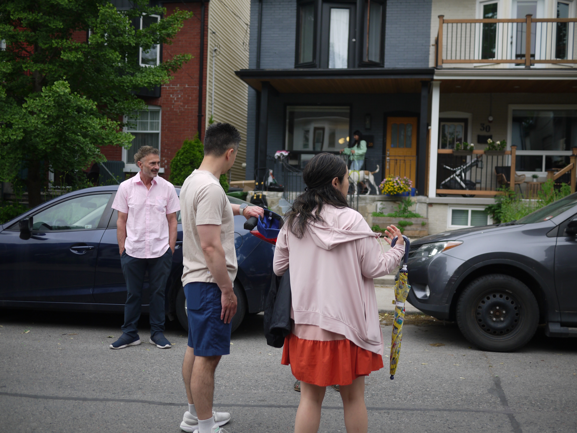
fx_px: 667
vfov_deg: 36.0
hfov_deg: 46.8
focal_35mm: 40
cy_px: 216
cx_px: 288
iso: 100
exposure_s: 1/800
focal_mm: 20
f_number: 1.8
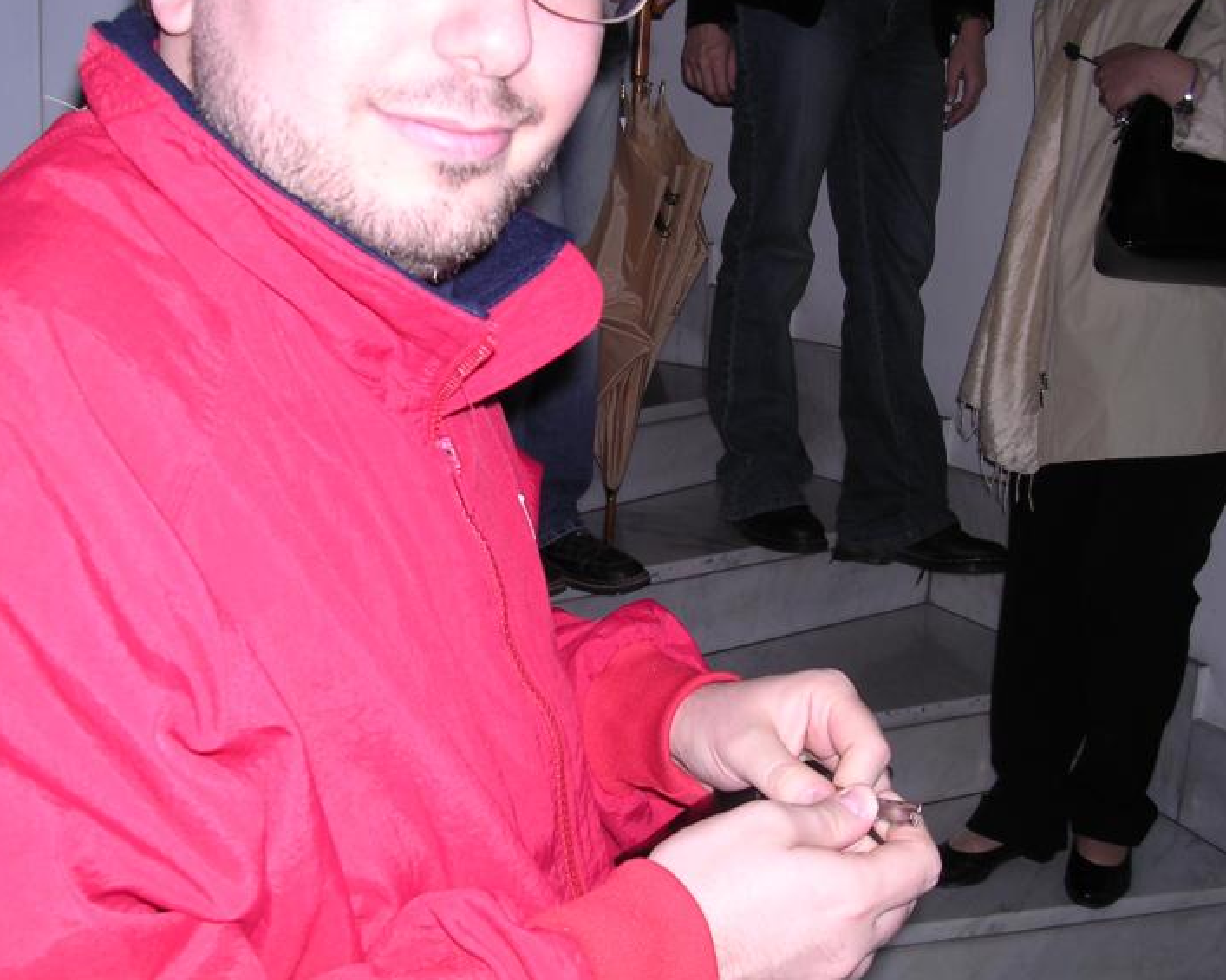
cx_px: 564
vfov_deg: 35.7
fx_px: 1523
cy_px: 477
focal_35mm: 42
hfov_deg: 43.8
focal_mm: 5.8
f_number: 2.8
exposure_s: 1/60.1
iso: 100
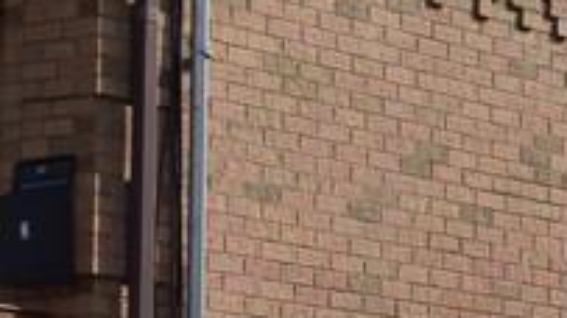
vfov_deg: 5.1
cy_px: 222
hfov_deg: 9.0
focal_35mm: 238
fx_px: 3577
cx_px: 45
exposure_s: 1/400
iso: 400
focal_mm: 24
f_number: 11
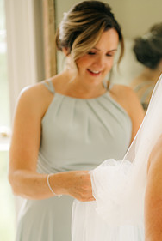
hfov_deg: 10.1
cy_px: 187
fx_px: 916
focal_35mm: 136
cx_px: 109
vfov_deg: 15.0
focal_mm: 85
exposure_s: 1/400
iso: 200
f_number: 2
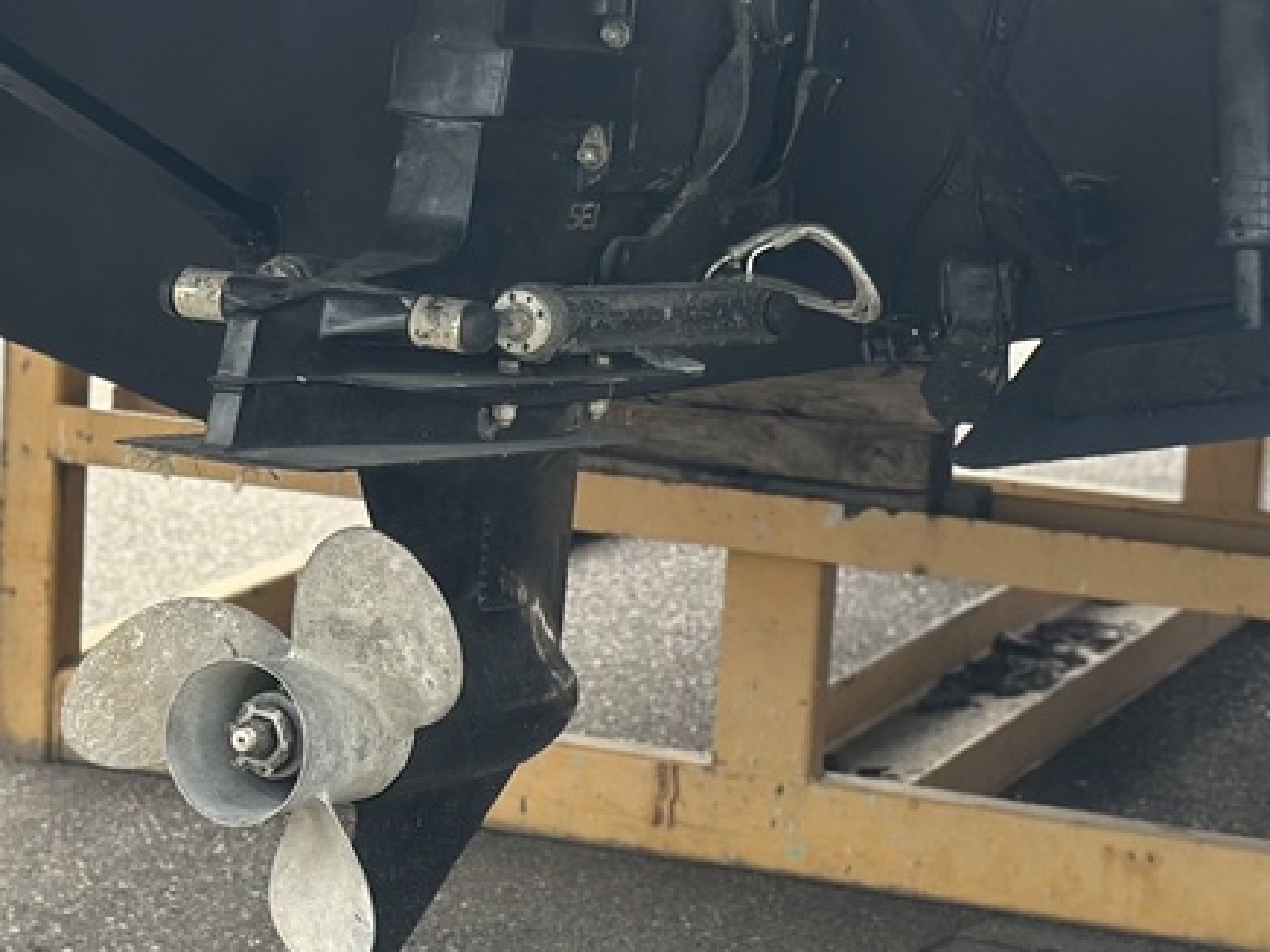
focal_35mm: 132
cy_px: 521
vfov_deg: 11.2
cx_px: 198
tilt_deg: -10.9
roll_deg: -1.9
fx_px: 4843
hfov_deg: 14.8
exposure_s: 1/552
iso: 80
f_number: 1.78
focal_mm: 6.86
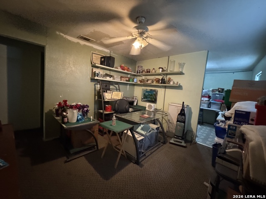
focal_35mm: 14
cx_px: 133
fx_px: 108
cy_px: 100
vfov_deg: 85.7
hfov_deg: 102.1
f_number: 2.2
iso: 1600
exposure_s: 1/40
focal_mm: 2.22
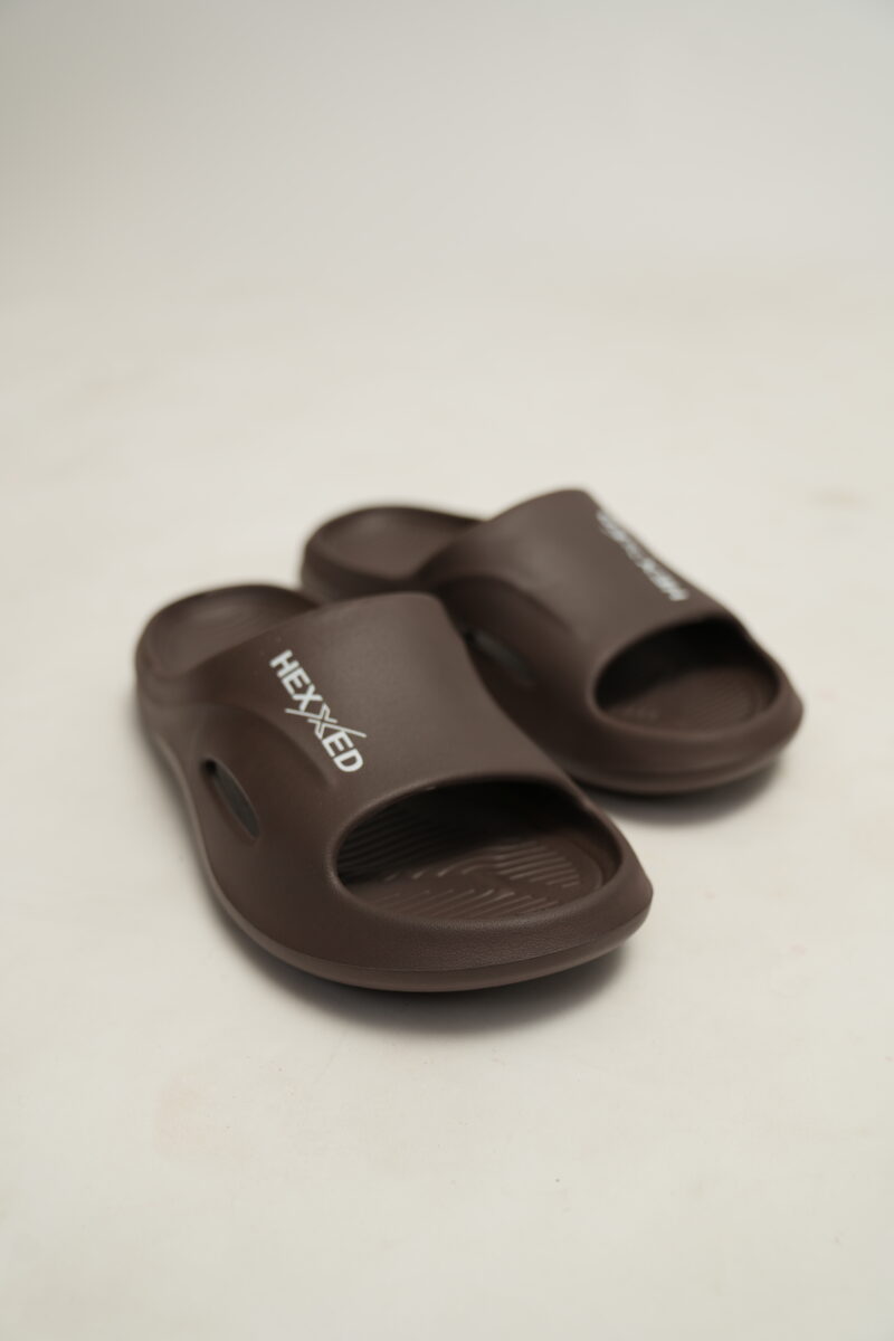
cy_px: 670
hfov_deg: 38.9
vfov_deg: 55.8
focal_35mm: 34
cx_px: 447
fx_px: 1266
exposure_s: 1/160
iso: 100
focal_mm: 34
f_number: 3.2
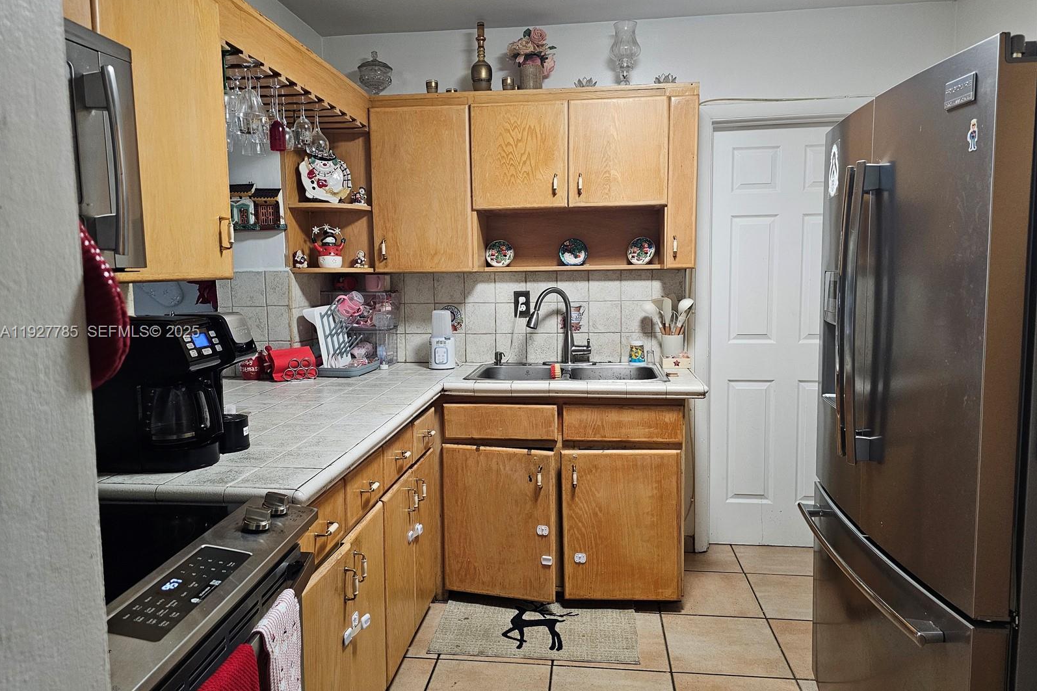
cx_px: 518
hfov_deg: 73.7
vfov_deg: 53.1
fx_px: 691
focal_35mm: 24
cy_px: 333
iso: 500
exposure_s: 1/120
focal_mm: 6.3
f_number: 1.7
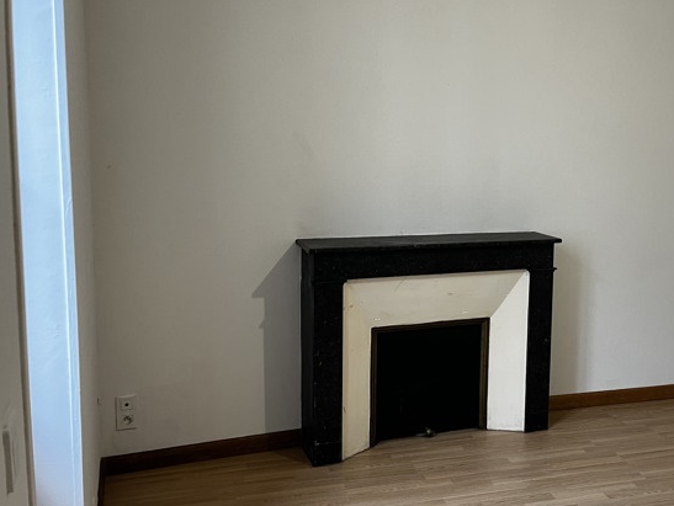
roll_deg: -1.4
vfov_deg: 37.7
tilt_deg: -7.1
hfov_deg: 47.8
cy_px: 233
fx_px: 740
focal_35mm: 38
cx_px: 469
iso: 80
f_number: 1.6
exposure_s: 1/50
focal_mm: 5.1
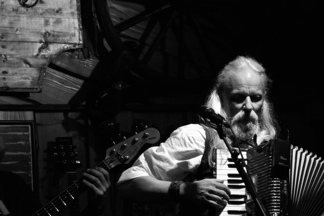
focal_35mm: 209
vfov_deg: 6.6
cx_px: 229
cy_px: 163
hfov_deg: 9.8
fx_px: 1881
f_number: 5.6
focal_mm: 90
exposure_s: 1/160
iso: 1000
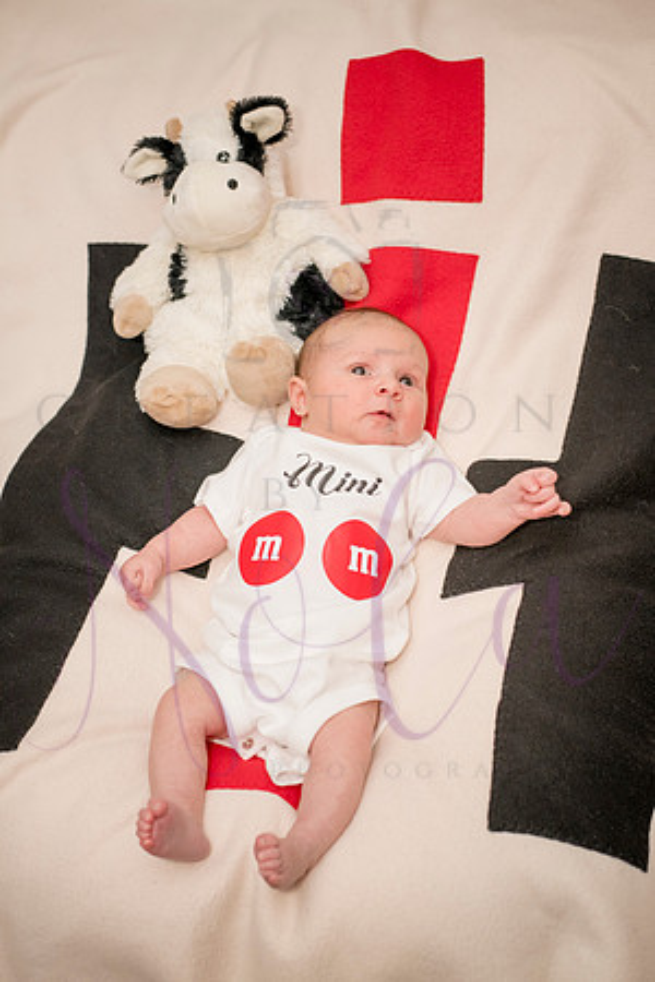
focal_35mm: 50
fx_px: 1364
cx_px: 328
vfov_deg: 39.6
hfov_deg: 27.0
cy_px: 491
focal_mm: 50
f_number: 4
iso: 800
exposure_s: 1/250
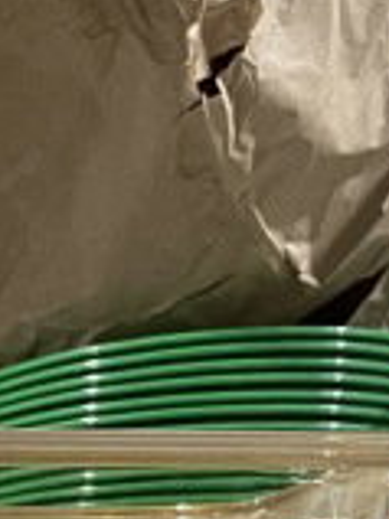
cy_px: 1131
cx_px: -343
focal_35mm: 133
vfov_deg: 12.5
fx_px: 1995
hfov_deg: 10.4
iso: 320
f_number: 1.6
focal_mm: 4.2
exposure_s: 1/60
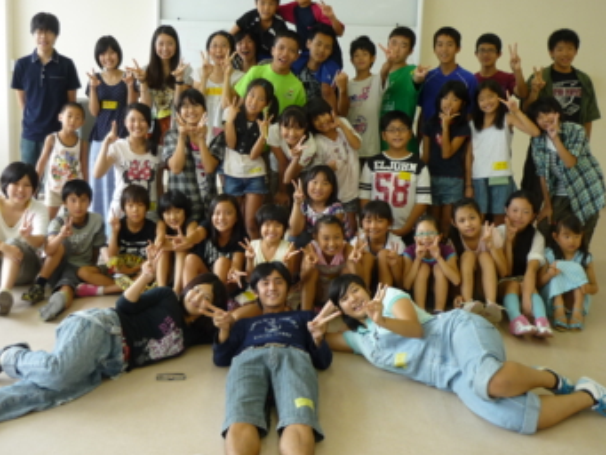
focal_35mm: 41
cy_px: 197
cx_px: 265
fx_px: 718
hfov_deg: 45.7
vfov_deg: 35.1
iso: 100
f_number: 2.8
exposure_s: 1/50
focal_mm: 5.5
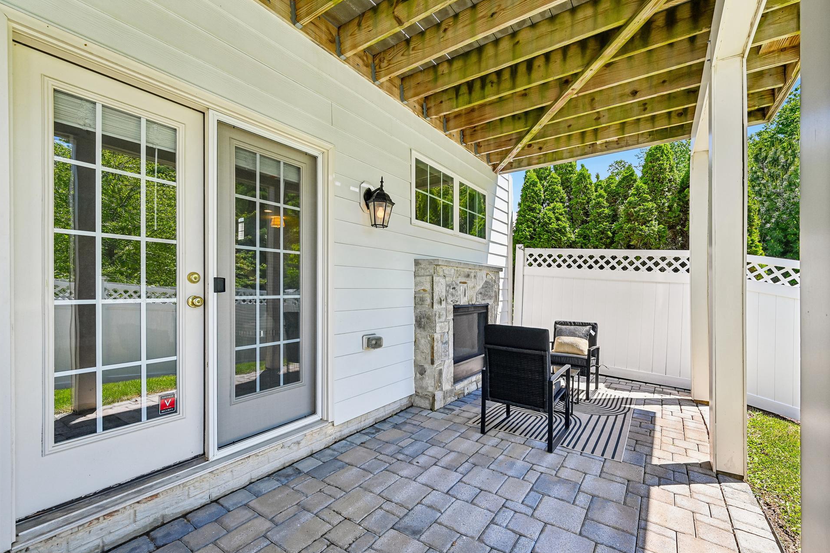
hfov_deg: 100.4
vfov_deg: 77.3
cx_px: 427
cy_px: 288
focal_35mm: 15
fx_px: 346
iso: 100
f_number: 8
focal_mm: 14
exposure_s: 1/100
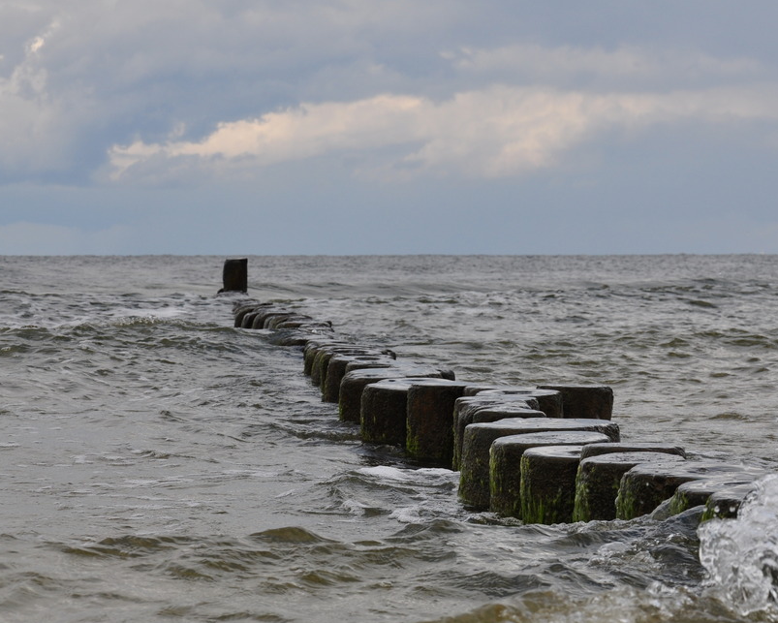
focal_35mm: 147
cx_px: 543
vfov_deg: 10.5
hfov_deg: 13.1
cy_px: 385
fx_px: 3386
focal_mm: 70
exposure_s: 1/400
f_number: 11
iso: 200
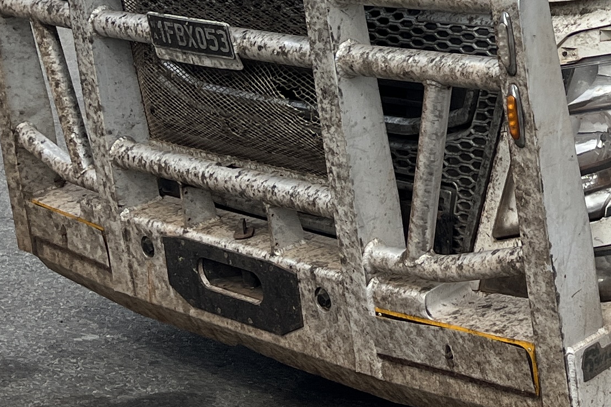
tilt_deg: +4.1
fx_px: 1663
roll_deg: +1.2
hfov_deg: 19.8
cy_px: -214
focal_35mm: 98
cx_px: 690
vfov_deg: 13.2
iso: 50
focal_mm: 5.1
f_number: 1.6
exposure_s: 1/3623
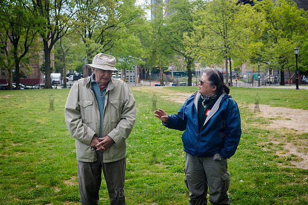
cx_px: 195
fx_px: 430
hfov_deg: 39.1
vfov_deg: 26.9
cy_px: 102
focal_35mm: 50
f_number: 5
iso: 200
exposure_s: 1/500
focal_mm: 35
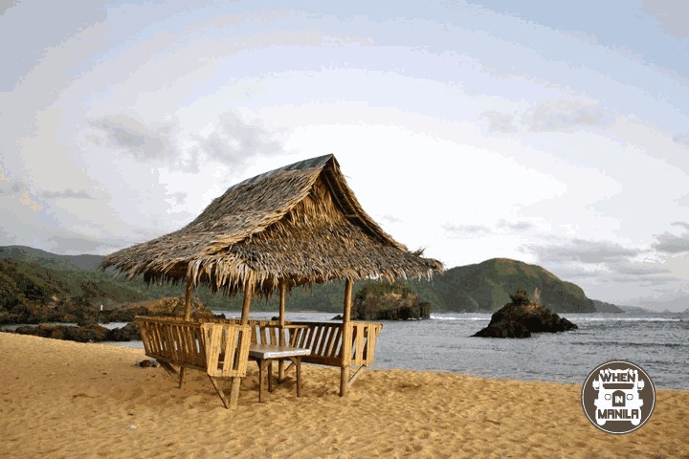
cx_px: 344
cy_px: 230
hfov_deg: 61.9
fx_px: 574
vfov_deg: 43.6
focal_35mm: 30
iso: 560
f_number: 3.8
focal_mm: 20
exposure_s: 1/30
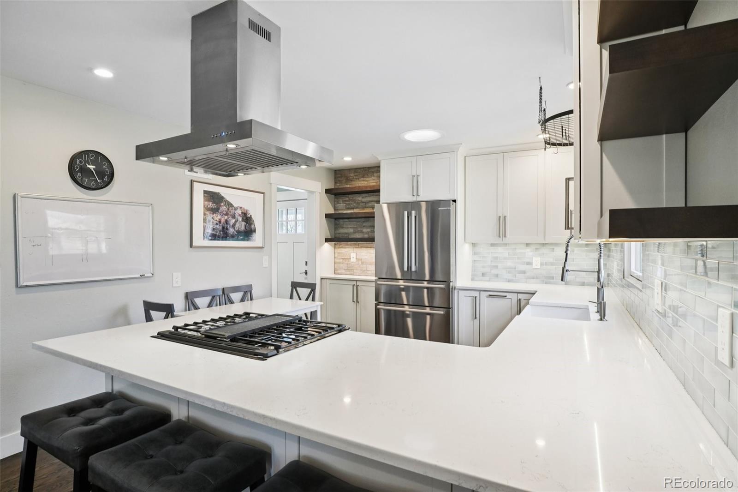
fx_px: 369
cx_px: 369
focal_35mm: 18
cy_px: 246
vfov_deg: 67.4
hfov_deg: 90.0
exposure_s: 1/30
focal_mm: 12
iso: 250
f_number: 8
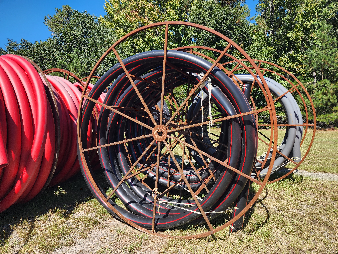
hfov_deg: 73.9
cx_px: 169
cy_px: 127
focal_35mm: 23
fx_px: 225
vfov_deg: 58.9
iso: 12
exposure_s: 1/433
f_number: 1.8
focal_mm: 6.4
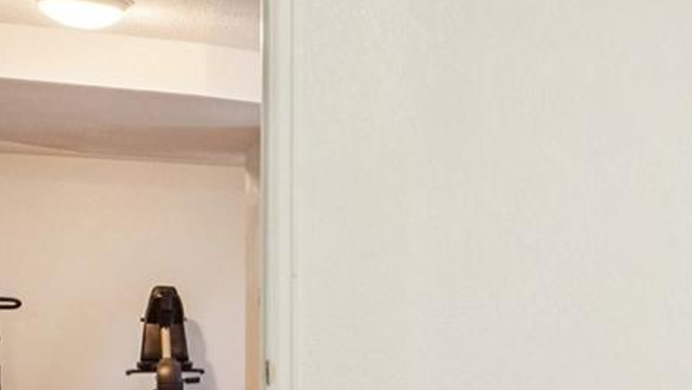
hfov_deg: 28.2
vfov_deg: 20.3
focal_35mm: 59
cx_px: 936
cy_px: 308
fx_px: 1079
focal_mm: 11
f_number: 8
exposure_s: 1/30
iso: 640
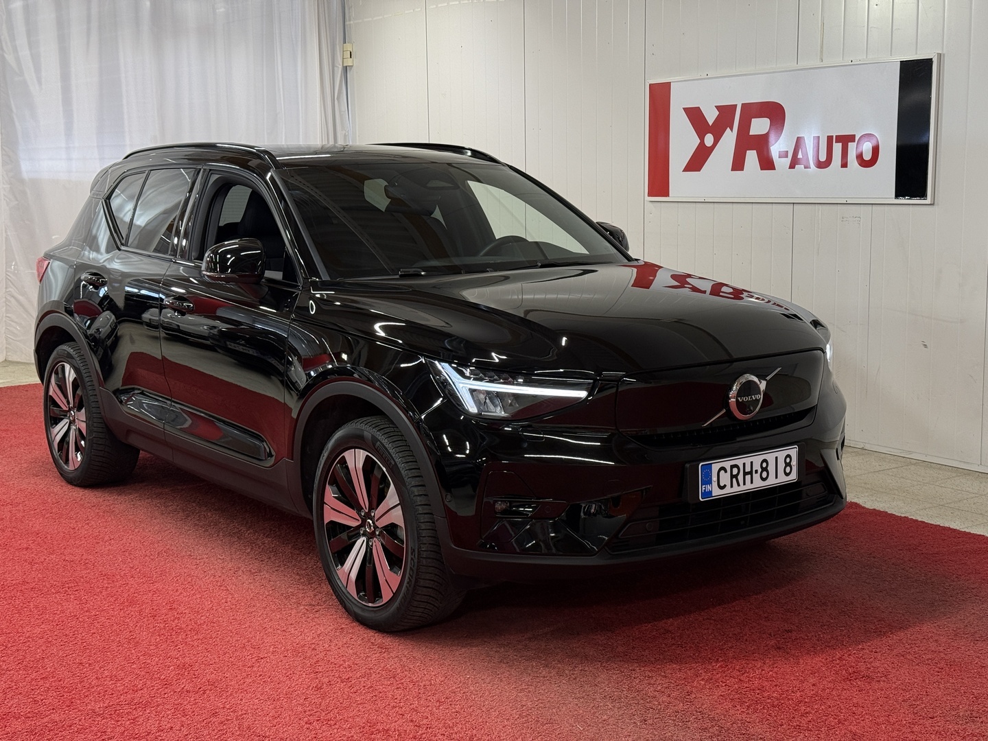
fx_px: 1370
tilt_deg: -8.1
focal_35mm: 48
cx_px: 494
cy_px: 370
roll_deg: +1.4
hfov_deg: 39.7
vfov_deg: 30.3
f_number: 1.78
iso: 100
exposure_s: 1/116
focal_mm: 6.76
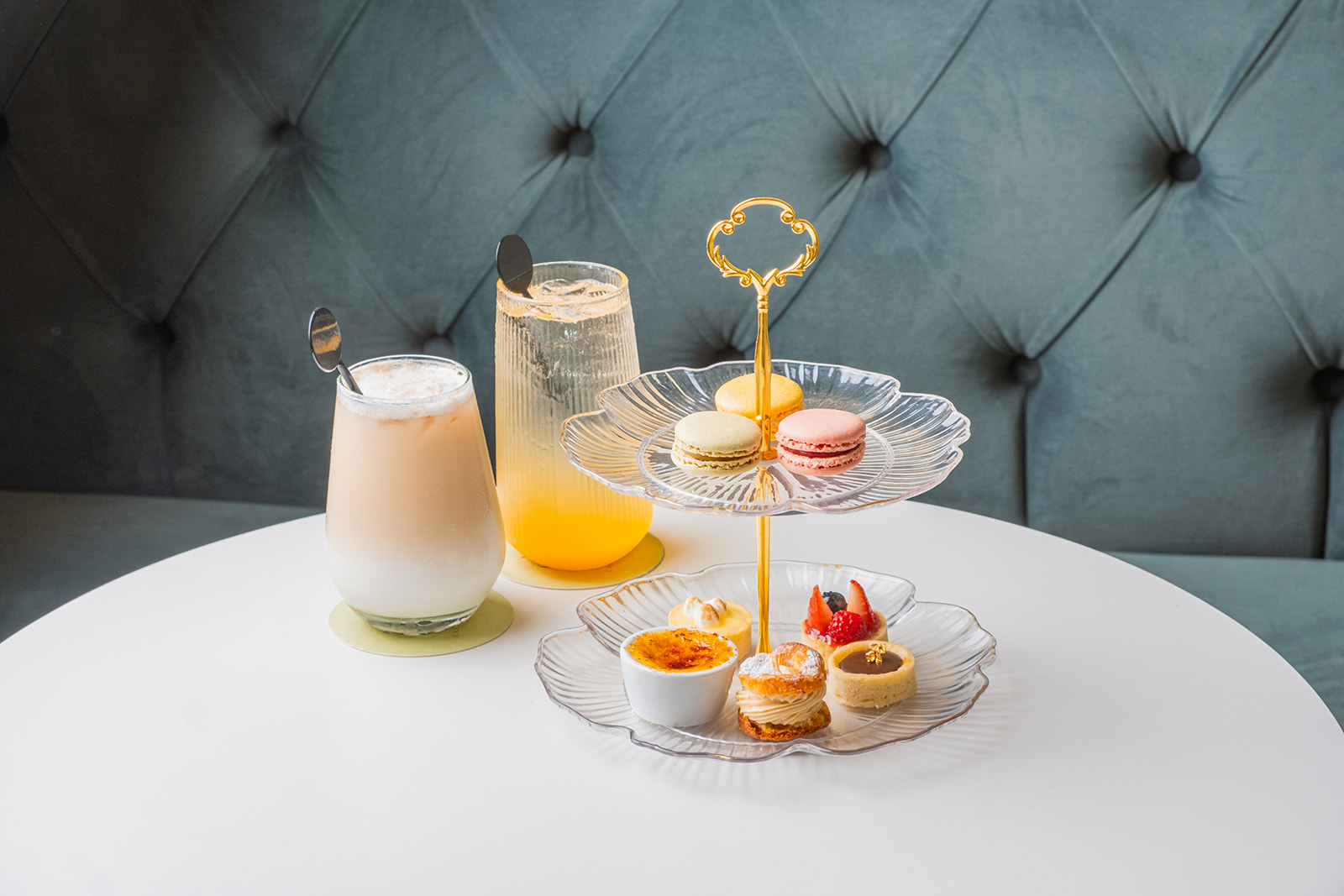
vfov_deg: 16.5
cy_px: 448
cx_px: 672
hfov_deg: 24.5
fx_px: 3099
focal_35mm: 83
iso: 160
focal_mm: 55
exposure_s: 1/100
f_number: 8
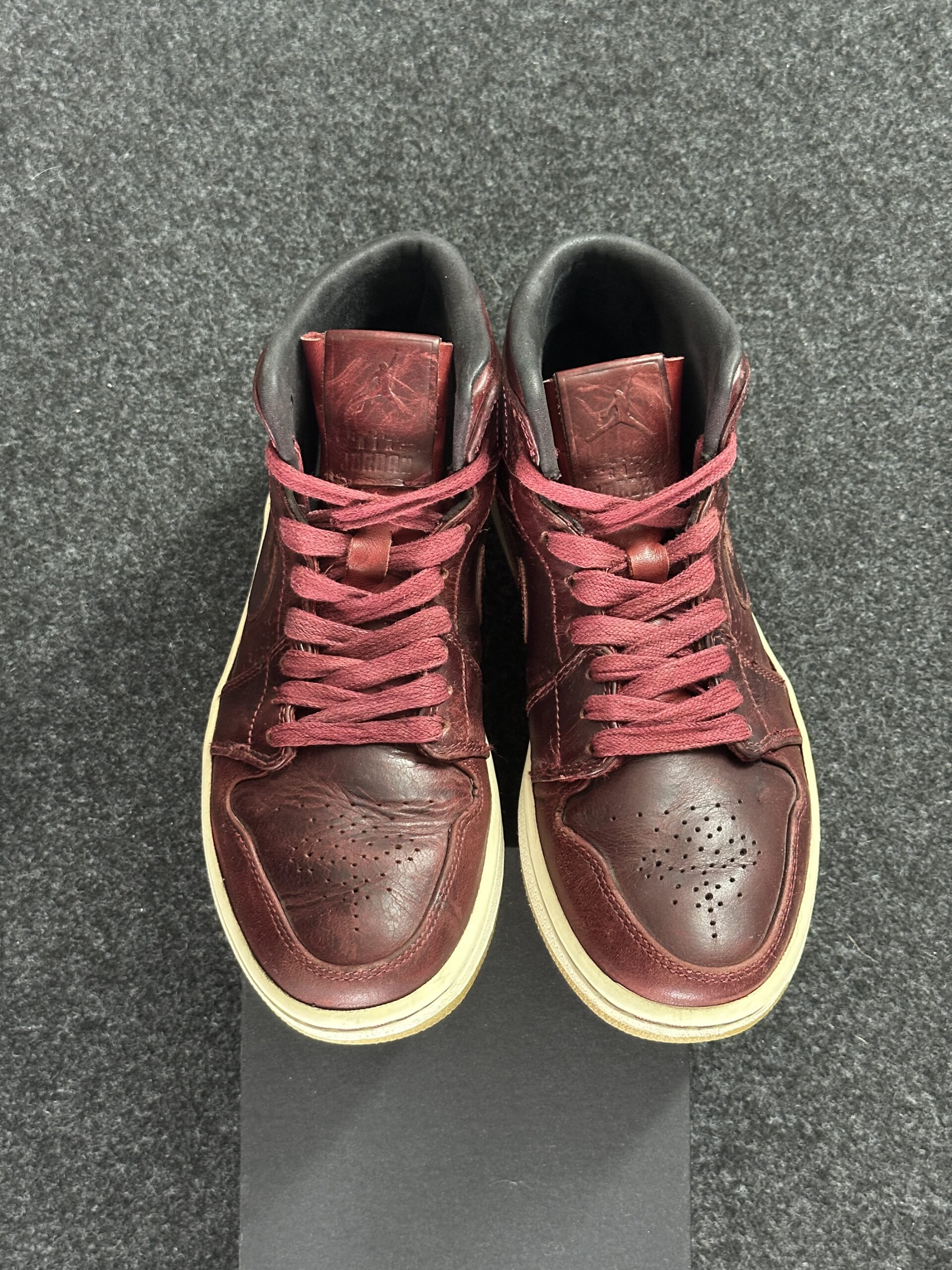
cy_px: 635
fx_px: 1760
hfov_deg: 30.3
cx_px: 476
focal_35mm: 48
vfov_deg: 39.7
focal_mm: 6.86
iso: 500
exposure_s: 1/25
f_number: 1.78
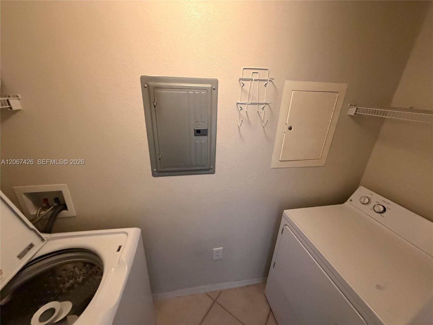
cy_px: 162
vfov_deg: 85.7
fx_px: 175
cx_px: 216
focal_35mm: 14
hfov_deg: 102.1
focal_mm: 2.22
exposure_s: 1/60
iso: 800
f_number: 2.2
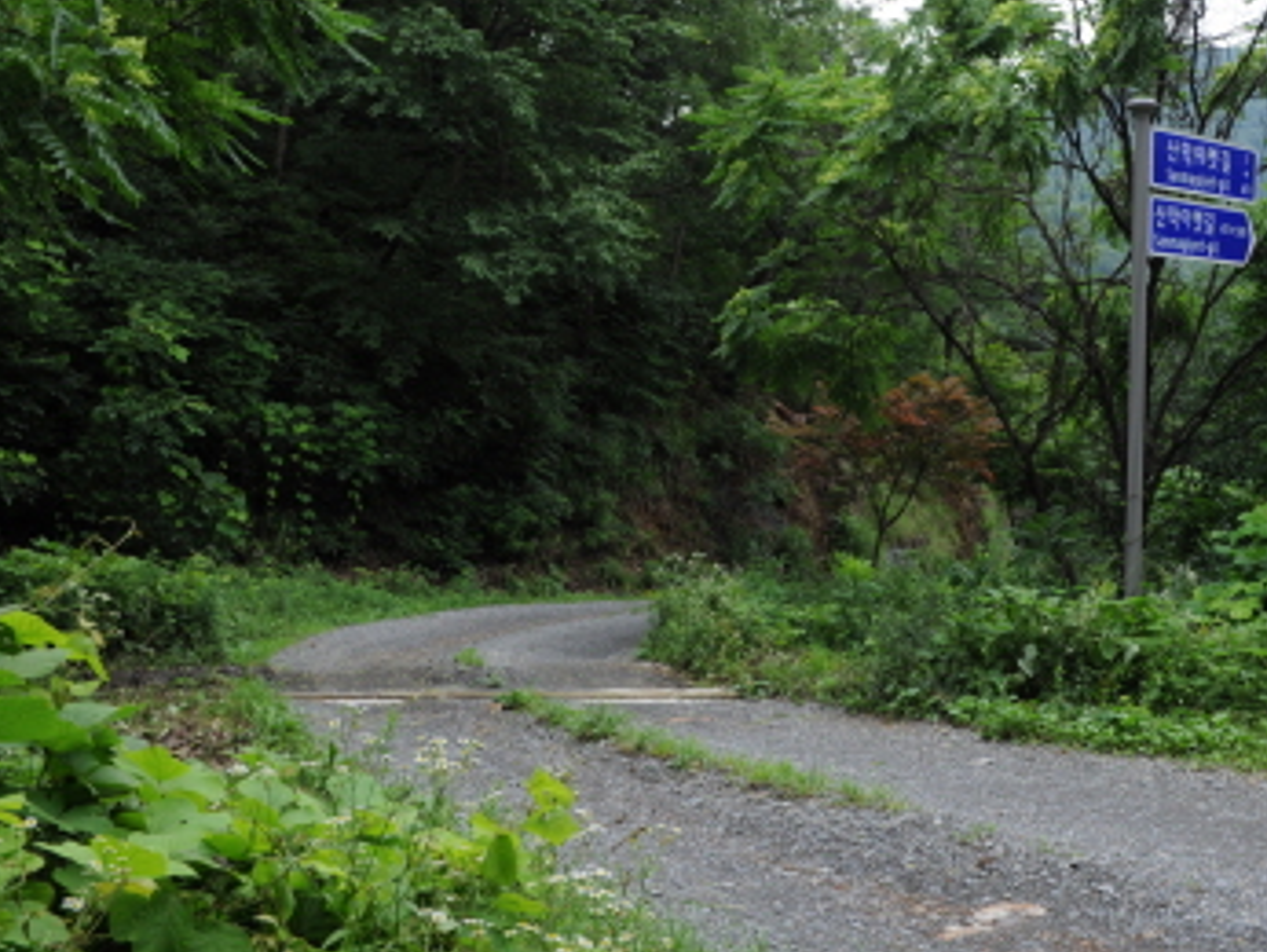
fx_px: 1575
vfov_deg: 33.6
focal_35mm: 43
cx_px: 798
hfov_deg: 43.5
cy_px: 408
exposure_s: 1/320
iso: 800
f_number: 11
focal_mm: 31
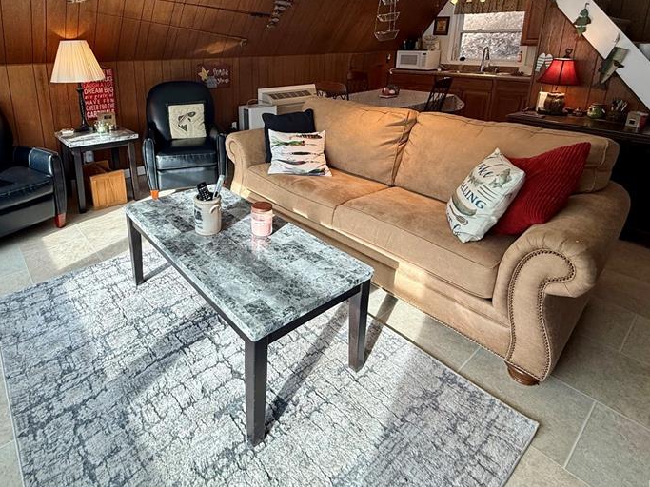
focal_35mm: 21
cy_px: 146
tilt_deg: -13.7
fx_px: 394
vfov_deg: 61.2
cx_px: 256
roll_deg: +0.5
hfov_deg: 78.0
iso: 100
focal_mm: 2.22
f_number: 2.2
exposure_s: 1/120
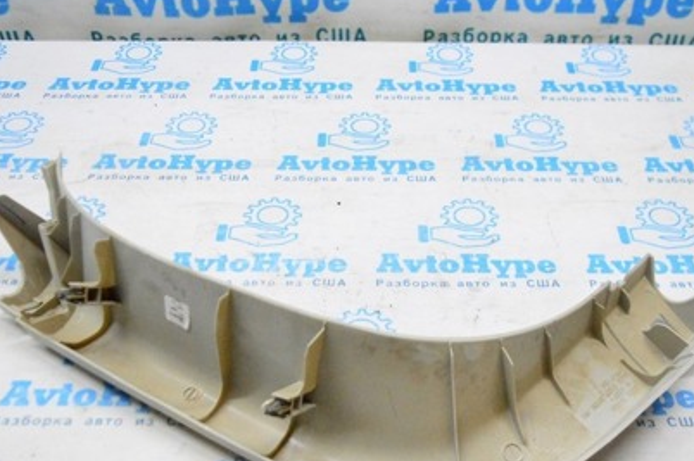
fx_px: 828
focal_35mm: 43
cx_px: 357
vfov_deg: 30.7
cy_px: 331
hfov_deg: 45.5
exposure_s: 1/800
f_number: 3.5
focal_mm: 18
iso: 6400
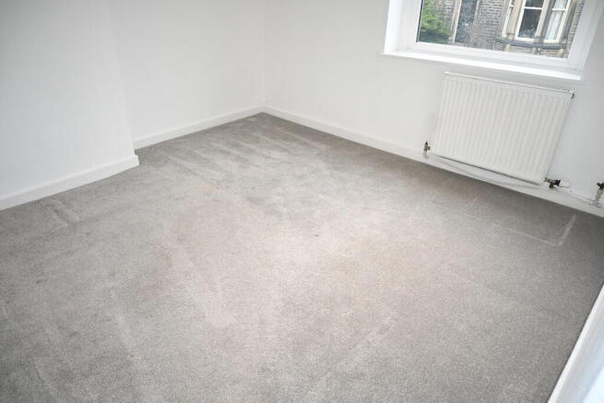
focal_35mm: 24
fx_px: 403
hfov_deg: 73.7
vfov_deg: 53.2
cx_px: 302
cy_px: 202
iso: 280
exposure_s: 1/60
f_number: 3.5
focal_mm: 16
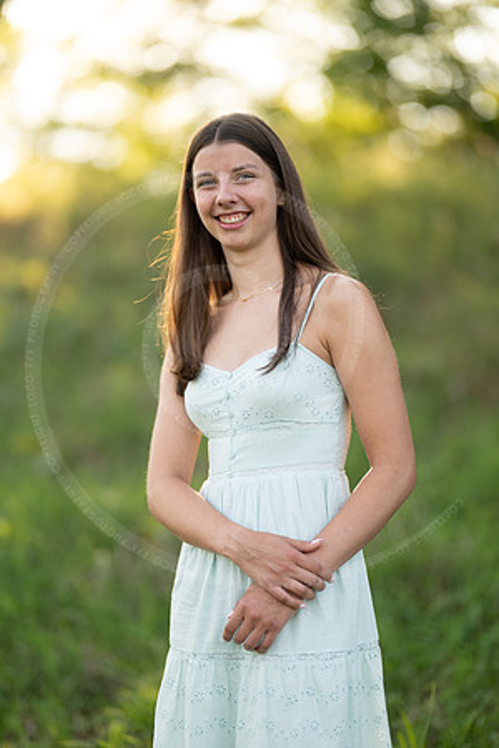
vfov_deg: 23.9
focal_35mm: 85
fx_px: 1767
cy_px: 374
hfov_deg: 16.1
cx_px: 250
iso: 200
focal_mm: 85
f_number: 1.3
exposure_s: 1/1600
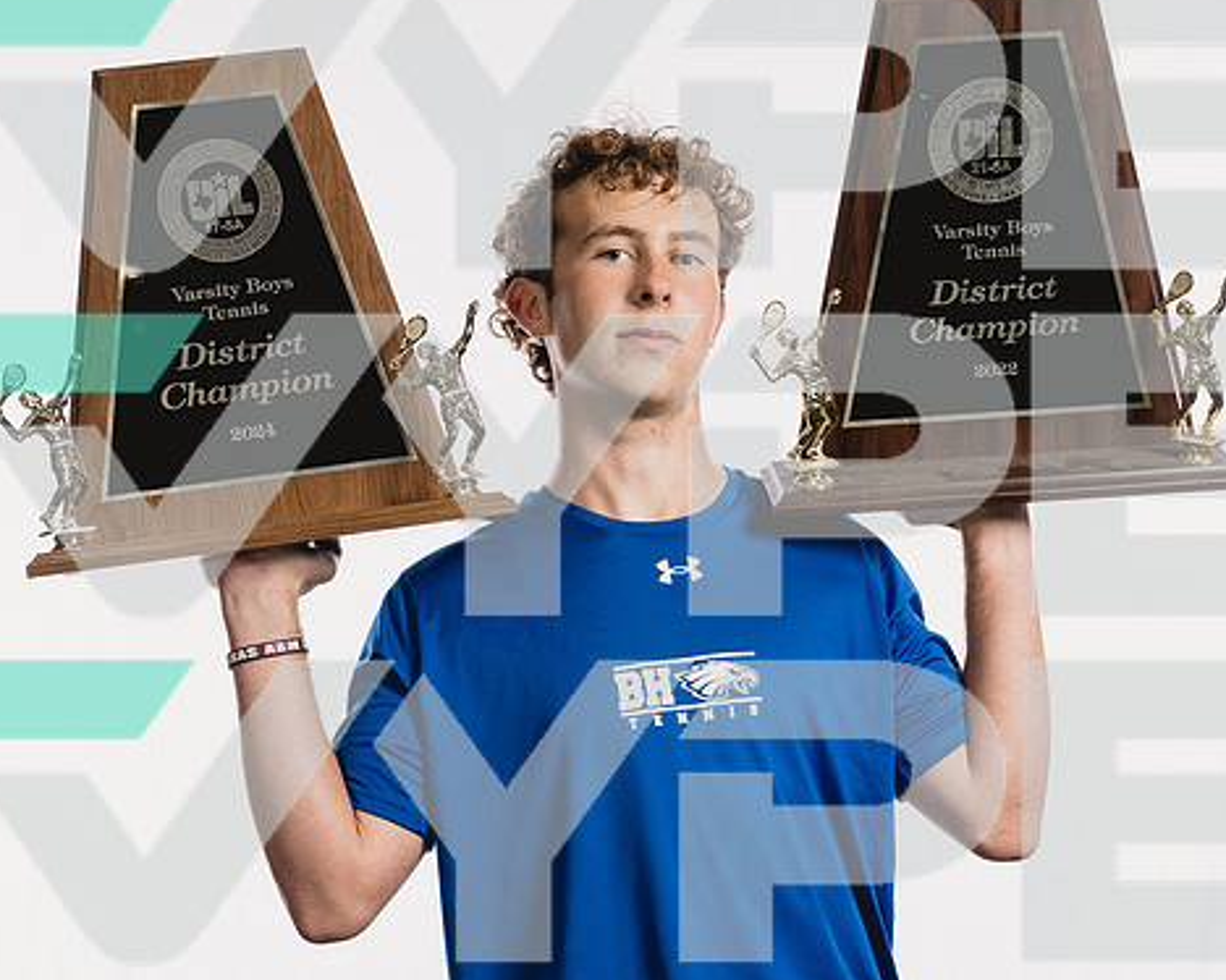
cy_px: 466
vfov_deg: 16.7
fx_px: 3337
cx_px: 600
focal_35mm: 92
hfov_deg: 20.8
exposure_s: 1/250
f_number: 5.6
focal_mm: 67
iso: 640
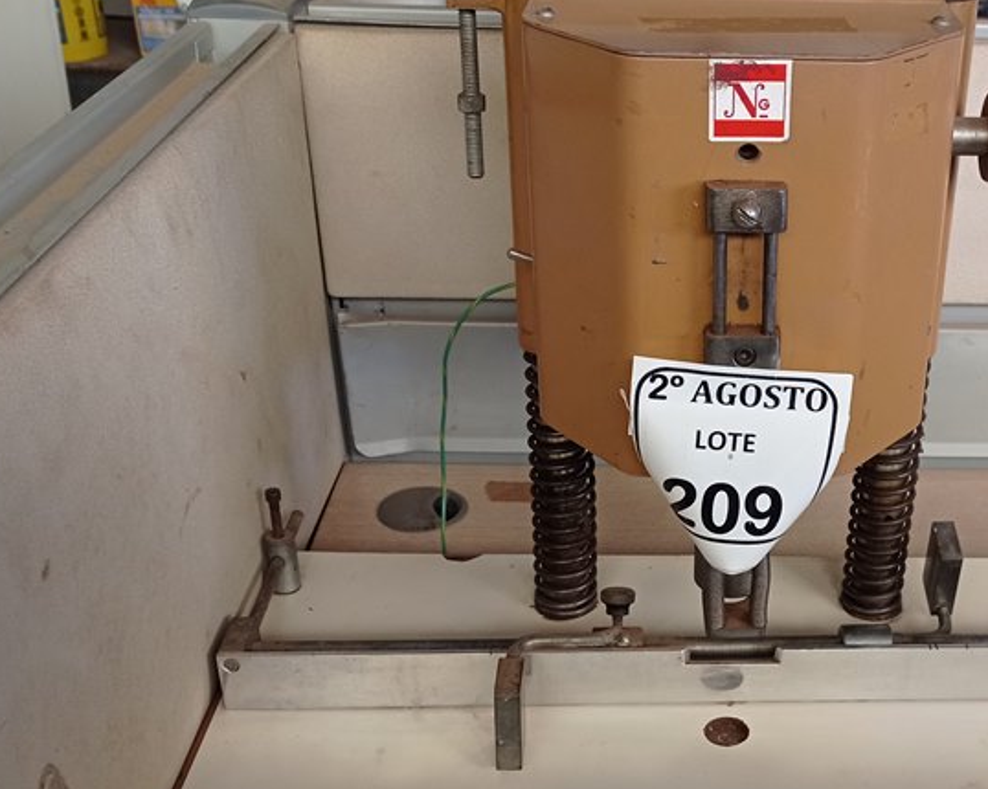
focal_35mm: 52
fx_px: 1520
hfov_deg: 35.2
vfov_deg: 29.0
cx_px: 740
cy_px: 510
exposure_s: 1/120
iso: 118
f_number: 1.79
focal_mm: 4.7
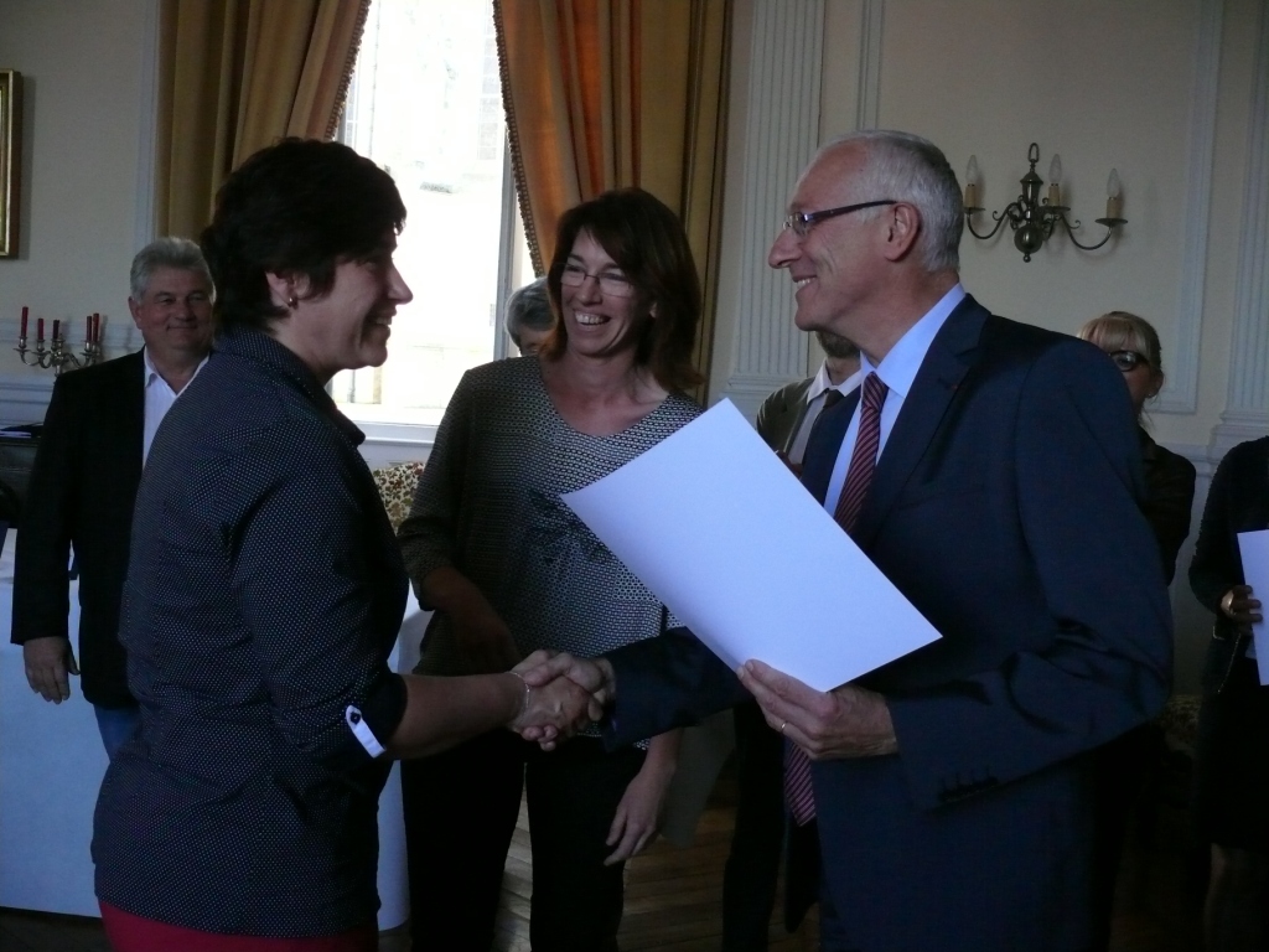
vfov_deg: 40.7
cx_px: 634
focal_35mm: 35
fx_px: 1283
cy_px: 476
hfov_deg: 52.6
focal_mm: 7.4
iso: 400
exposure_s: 1/125
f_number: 2.8
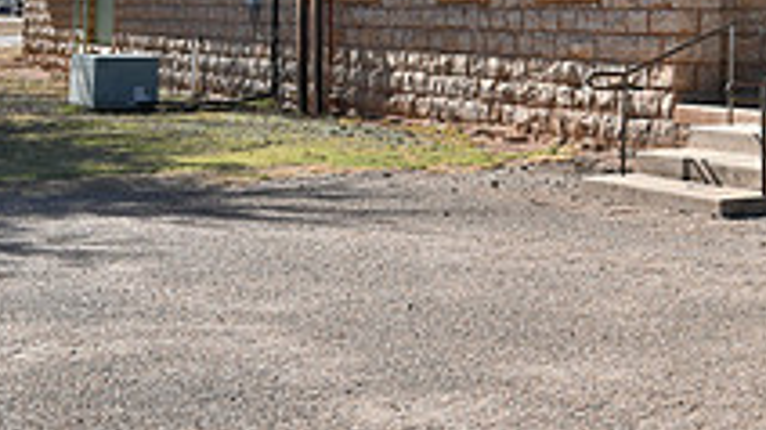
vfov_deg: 13.6
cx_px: 968
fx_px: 1746
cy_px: -110
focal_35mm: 86
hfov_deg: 22.4
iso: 100
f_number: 10
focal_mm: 20
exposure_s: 1/400
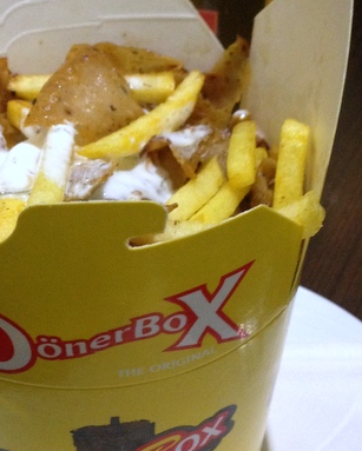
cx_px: 77
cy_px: 252
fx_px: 722
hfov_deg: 27.6
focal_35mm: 54
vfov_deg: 34.7
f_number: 2.4
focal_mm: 4.12
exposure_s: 1/20
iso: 320
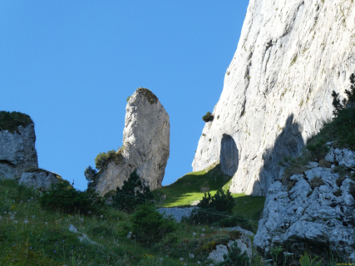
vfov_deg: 9.8
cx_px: 178
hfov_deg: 13.1
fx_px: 1548
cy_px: 133
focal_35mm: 151
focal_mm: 27.1
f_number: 5.4
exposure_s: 1/160
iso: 80
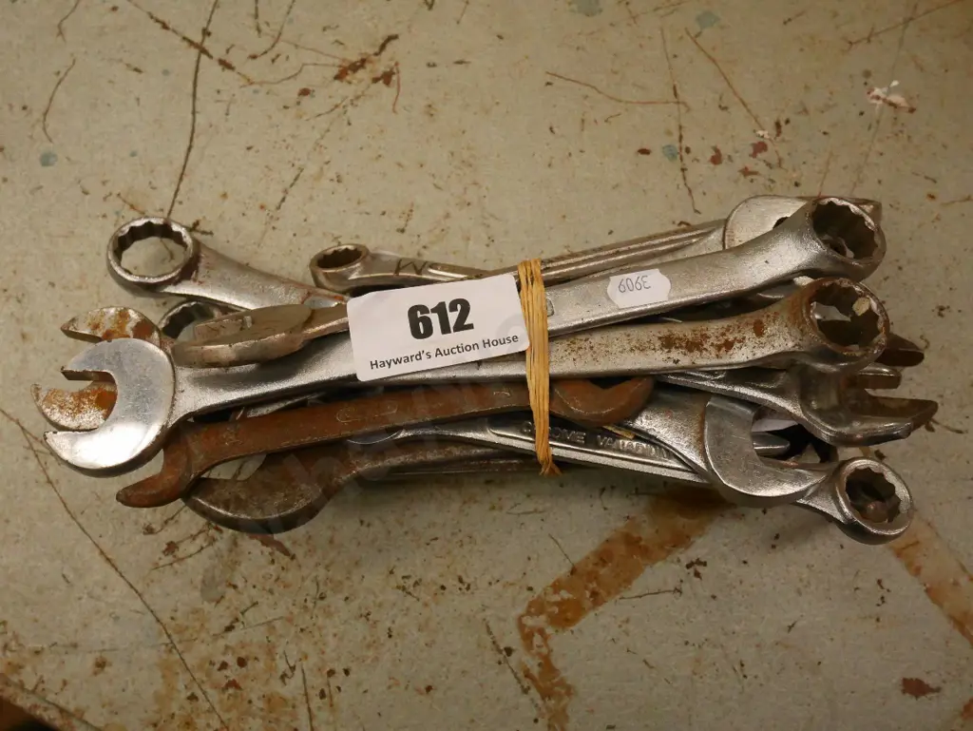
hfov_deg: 53.9
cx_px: 486
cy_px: 366
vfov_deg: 41.8
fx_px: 956
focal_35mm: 34
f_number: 4.1
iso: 3200
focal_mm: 17
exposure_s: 1/400
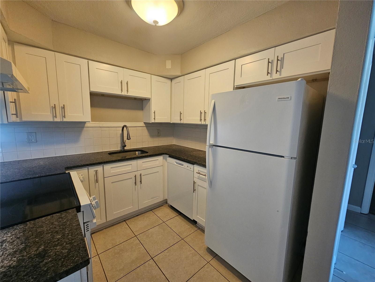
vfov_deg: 89.9
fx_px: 141
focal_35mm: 13
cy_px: 141
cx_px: 188
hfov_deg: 106.2
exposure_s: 1/40
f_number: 2.2
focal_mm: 2.2
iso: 320
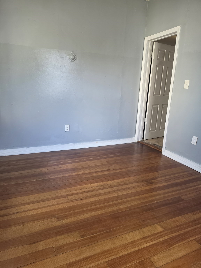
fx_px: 178
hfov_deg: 58.9
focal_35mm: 23
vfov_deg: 73.9
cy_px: 134
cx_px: 100
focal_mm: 6.5
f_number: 1.4
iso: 100
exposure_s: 1/180
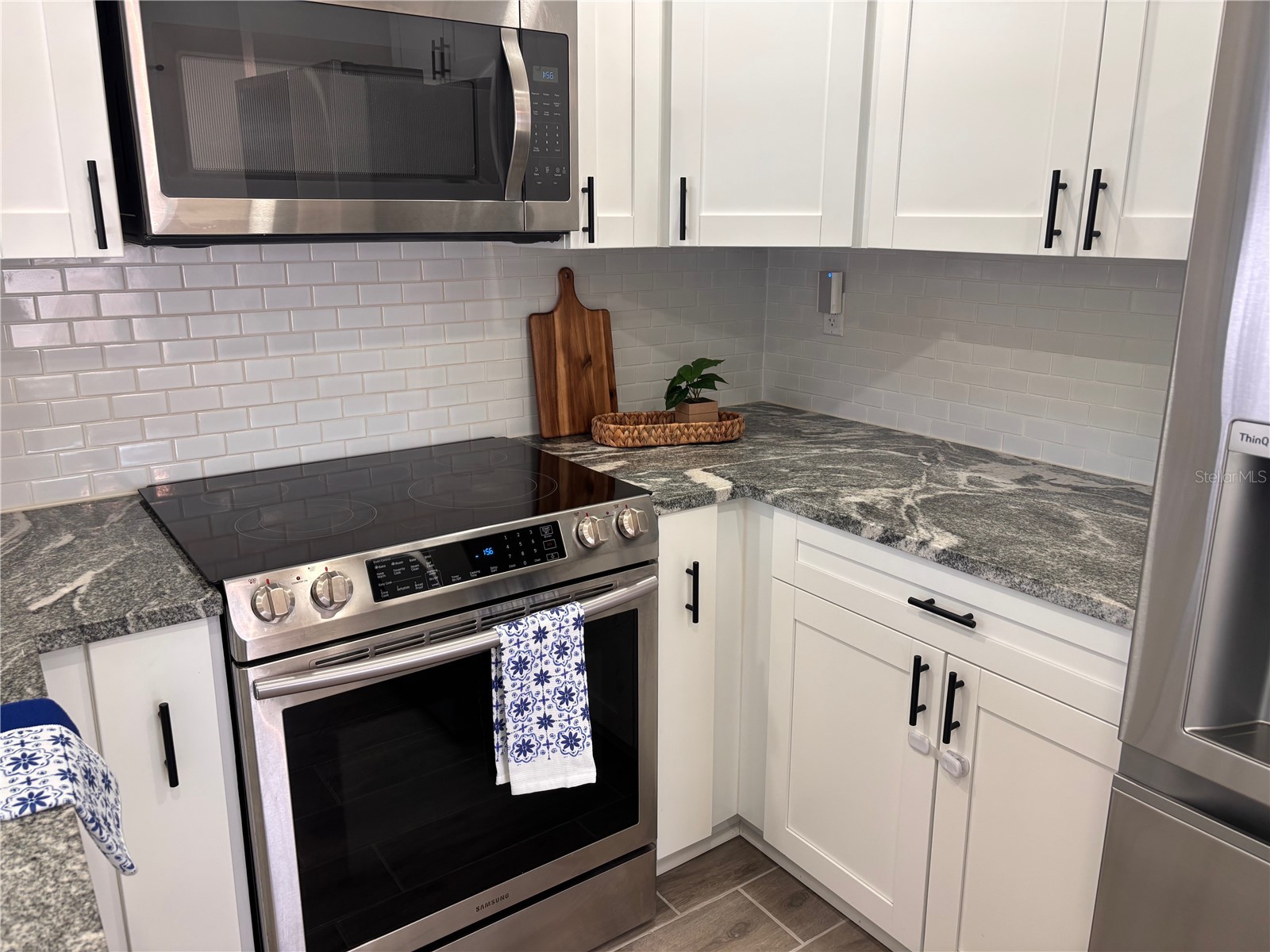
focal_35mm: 26
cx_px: 635
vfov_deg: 53.1
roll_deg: +0.2
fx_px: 954
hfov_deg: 67.3
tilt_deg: -13.3
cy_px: 476
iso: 80
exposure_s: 1/60
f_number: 1.6
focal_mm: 5.96
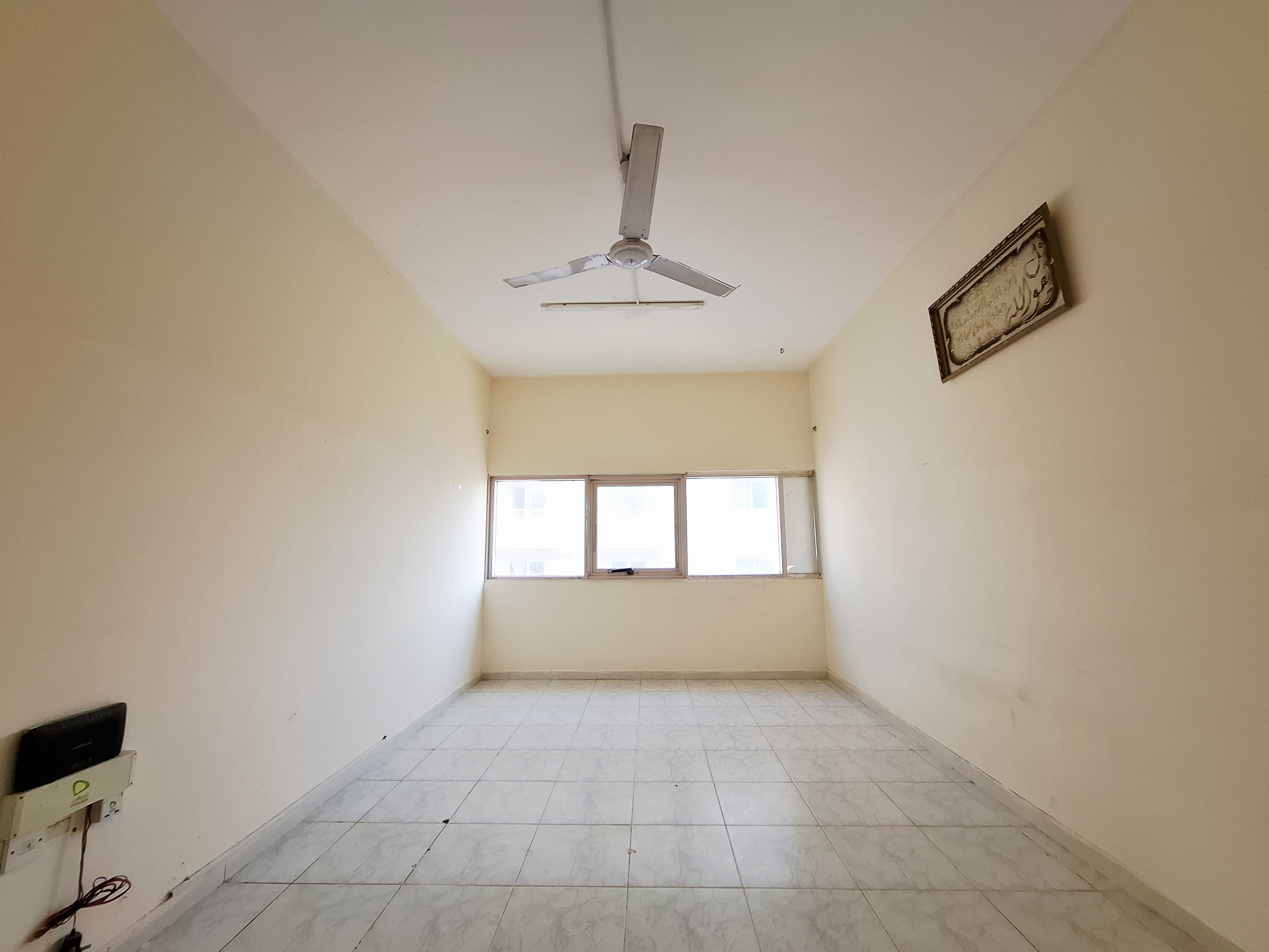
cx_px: 634
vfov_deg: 89.9
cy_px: 476
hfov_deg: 106.2
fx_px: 477
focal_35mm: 13
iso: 50
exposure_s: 1/33
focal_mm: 1.74
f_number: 2.2
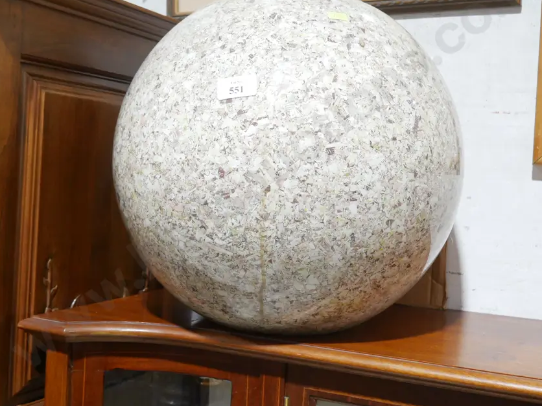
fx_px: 767
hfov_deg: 38.9
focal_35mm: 49
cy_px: 162
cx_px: 284
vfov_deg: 29.6
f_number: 5
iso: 1600
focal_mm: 20
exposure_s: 1/60
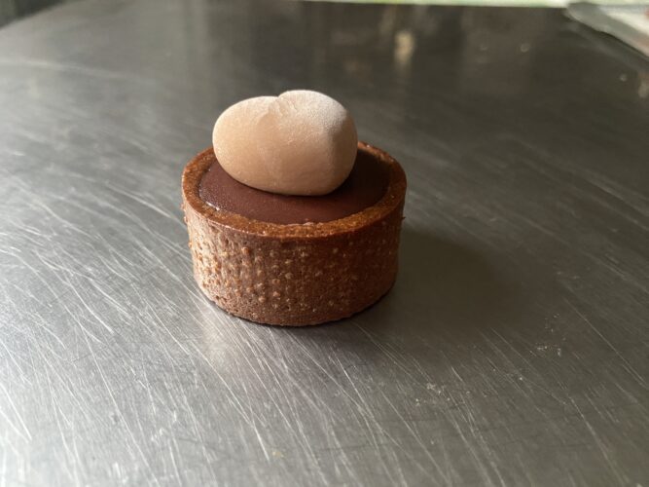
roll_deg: -0.8
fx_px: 469
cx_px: 324
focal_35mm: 25
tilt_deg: -34.8
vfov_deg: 54.9
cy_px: 244
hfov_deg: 69.4
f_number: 1.8
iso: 640
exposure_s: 1/30
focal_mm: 4.25
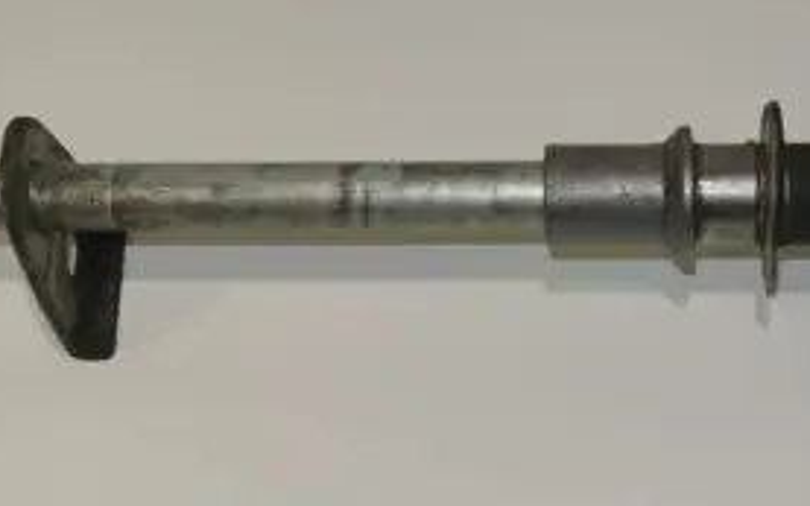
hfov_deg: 22.2
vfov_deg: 14.0
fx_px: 2053
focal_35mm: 93
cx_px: 559
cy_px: 240
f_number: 4.5
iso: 200
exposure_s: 1/60
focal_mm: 17.5
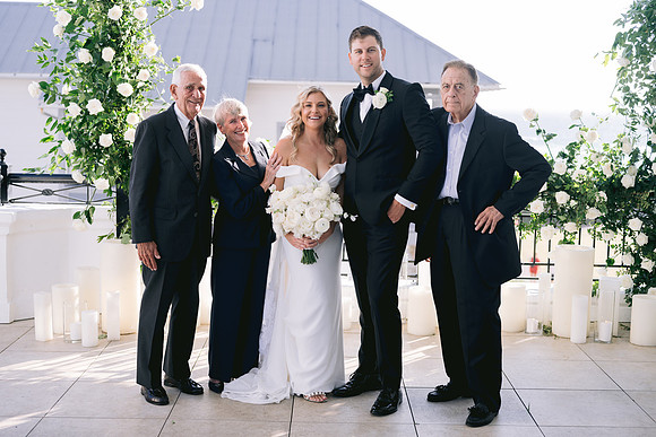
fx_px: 922
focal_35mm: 51
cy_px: 218
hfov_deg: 39.2
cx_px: 328
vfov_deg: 26.7
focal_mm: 50
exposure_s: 1/800
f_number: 2.8
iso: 200
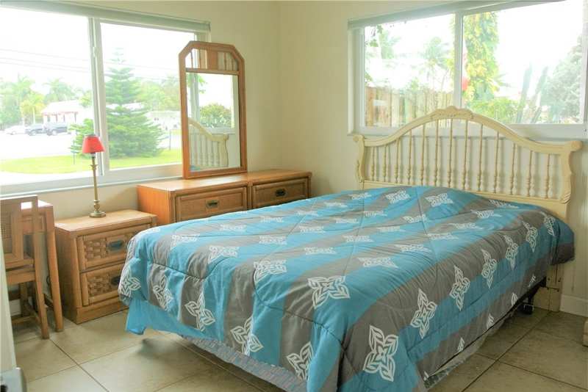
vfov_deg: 45.0
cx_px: 294
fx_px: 474
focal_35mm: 29
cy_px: 196
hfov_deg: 63.6
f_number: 5.6
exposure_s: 1/50
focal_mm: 11
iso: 400
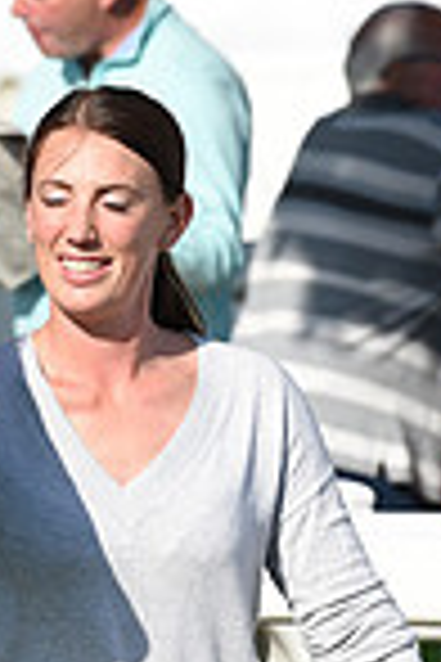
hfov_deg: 2.0
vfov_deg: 3.0
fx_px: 12733
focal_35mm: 693
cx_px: -778
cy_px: 250
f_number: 6.3
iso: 500
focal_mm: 175
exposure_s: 1/2000
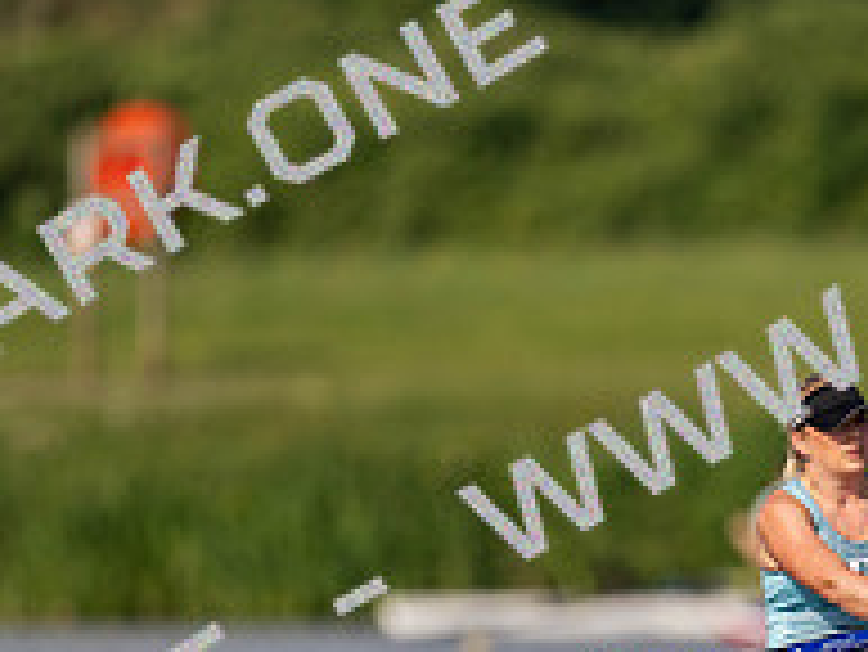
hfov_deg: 1.1
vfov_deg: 0.9
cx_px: 1016
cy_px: 573
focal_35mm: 1733
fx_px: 43482
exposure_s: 1/2500
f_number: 4
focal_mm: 600
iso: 200
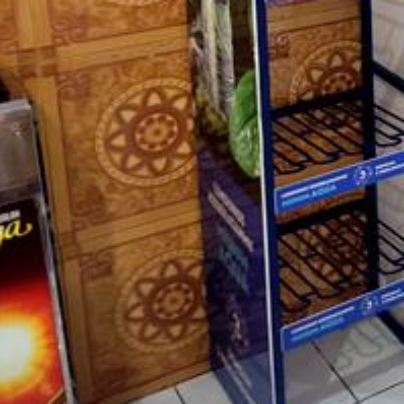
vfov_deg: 20.1
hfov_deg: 18.2
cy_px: -75
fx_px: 1070
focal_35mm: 81
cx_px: 660
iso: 500
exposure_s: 1/50
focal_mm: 5
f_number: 1.8
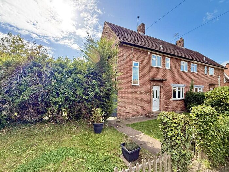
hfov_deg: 102.1
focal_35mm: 14
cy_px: 86
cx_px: 114
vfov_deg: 85.7
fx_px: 93
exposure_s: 1/619
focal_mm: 2.22
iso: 64
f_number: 2.2
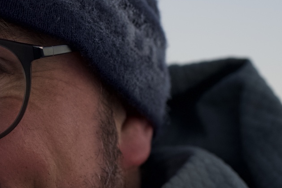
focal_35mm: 191
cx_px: -51
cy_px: 109
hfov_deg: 10.6
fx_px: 1496
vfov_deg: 7.2
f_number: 2.8
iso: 500
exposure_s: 1/800
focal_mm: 50
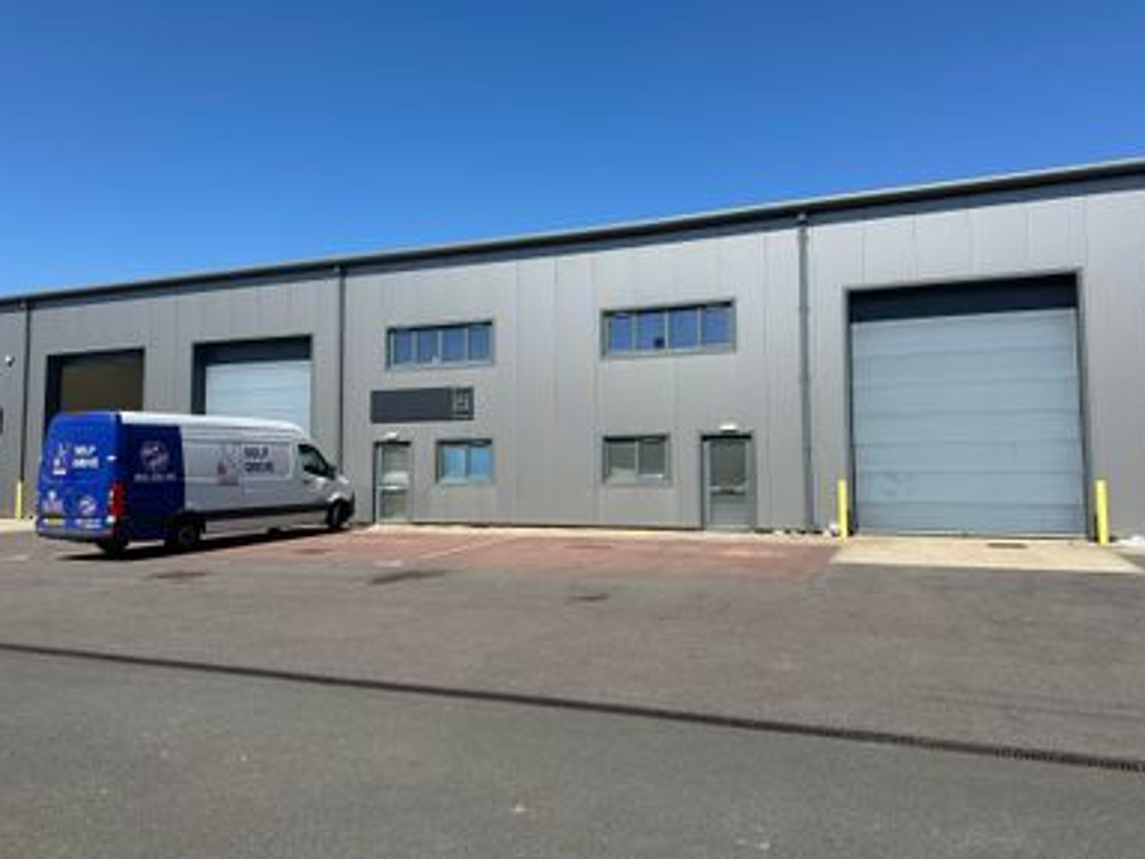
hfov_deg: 69.4
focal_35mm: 25
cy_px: 421
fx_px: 827
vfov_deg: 54.9
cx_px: 587
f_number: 1.78
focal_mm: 6.86
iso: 80
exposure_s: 1/5525
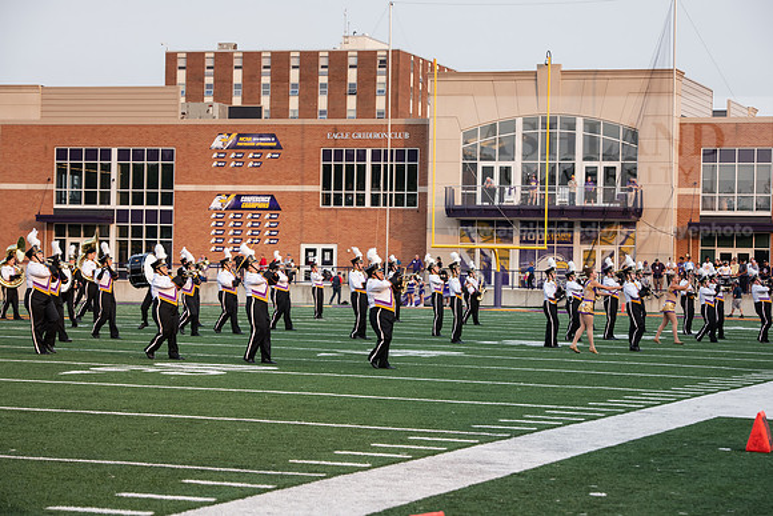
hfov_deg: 20.4
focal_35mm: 100
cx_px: 386
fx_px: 2148
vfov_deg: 13.7
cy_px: 258
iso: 640
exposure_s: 1/400
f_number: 6.3
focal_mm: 100
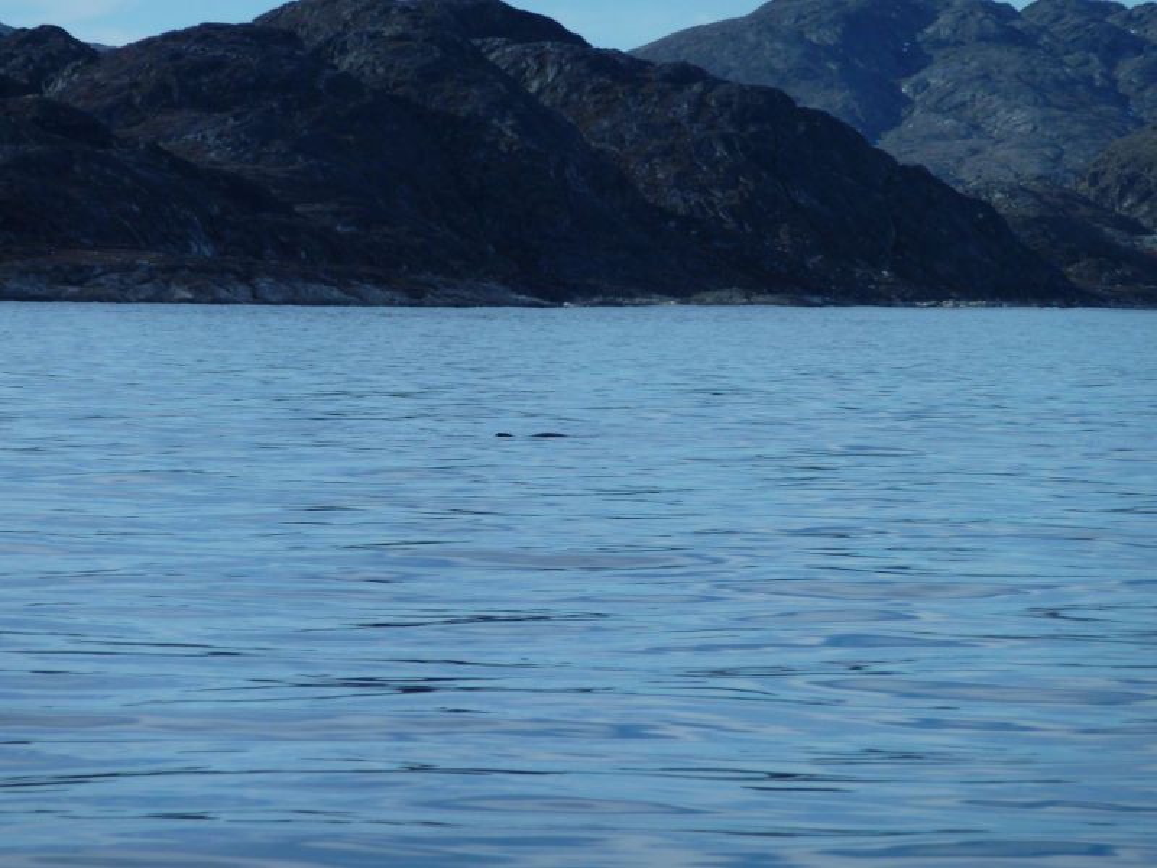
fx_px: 10027
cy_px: 434
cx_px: 578
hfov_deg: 6.6
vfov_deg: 5.0
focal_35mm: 300
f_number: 5.6
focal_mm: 49.2
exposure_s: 1/500
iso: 80
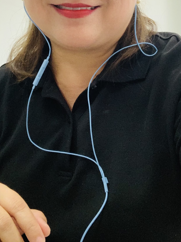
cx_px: 73
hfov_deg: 24.4
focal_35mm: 60
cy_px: 40
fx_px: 418
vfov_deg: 31.2
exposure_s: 1/60
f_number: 2.2
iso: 250
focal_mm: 2.87
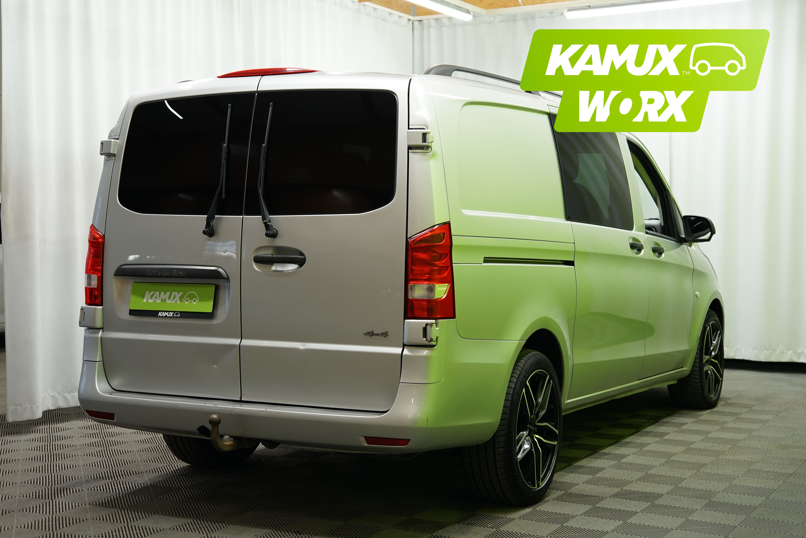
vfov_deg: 26.0
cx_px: 403
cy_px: 269
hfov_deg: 38.2
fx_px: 1164
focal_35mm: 52
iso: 500
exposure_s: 1/20
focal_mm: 52
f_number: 5
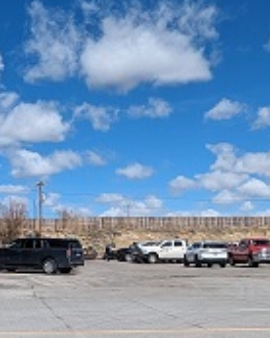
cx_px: 33
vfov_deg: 31.4
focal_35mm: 60
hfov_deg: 24.7
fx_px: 600
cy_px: 200
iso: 46
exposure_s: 1/2994
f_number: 2.2
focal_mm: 1.95
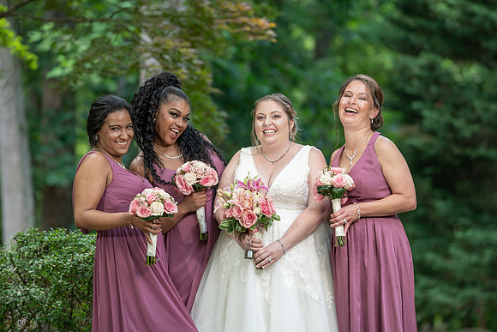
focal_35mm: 187
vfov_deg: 7.3
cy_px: 166
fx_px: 2582
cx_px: 248
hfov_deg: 11.0
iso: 400
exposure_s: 1/200
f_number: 4
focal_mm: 187
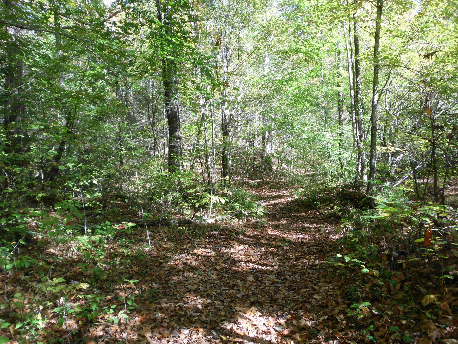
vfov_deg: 49.7
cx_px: 229
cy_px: 172
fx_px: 370
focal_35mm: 28
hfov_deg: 63.4
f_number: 2.8
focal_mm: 5.05
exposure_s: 1/133
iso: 100
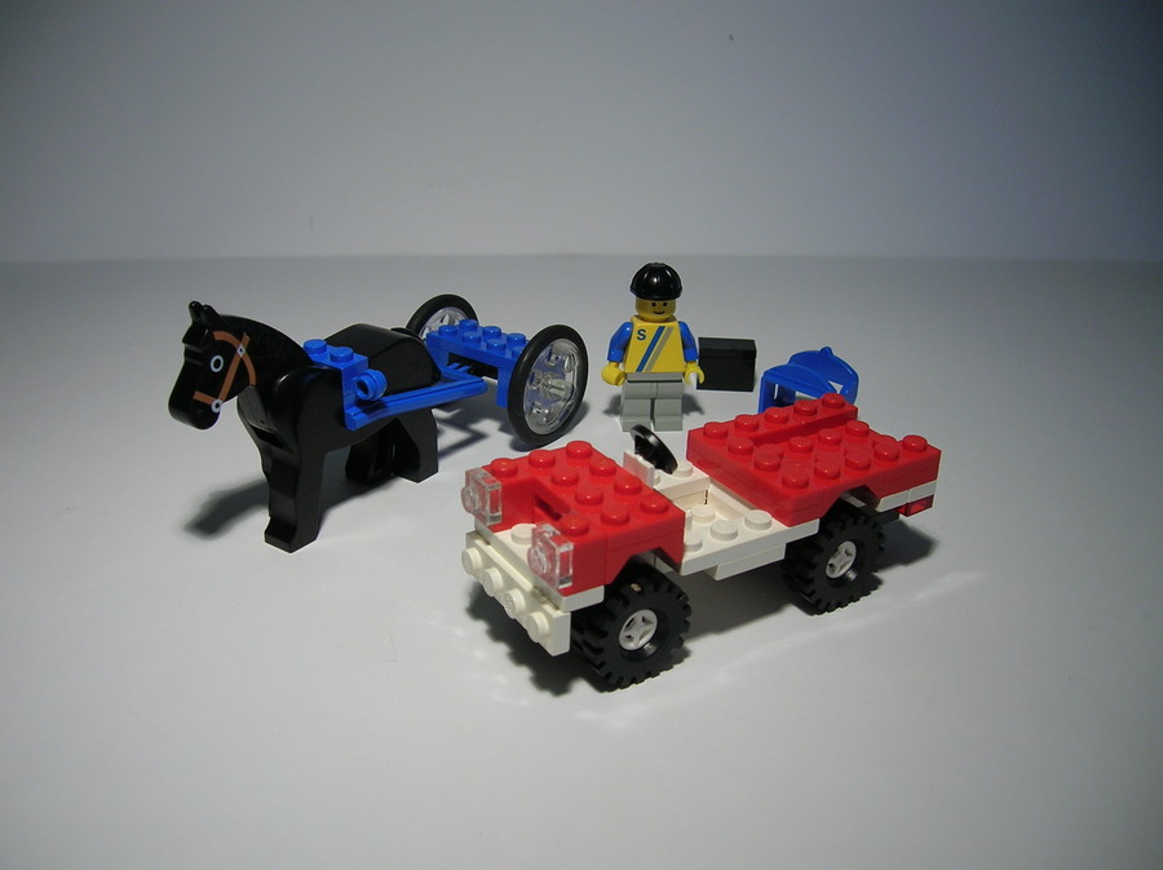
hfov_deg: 54.0
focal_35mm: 34
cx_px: 582
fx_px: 1141
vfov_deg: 41.7
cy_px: 435
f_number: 2.9
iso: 50
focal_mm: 5.7
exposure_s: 1/49.8
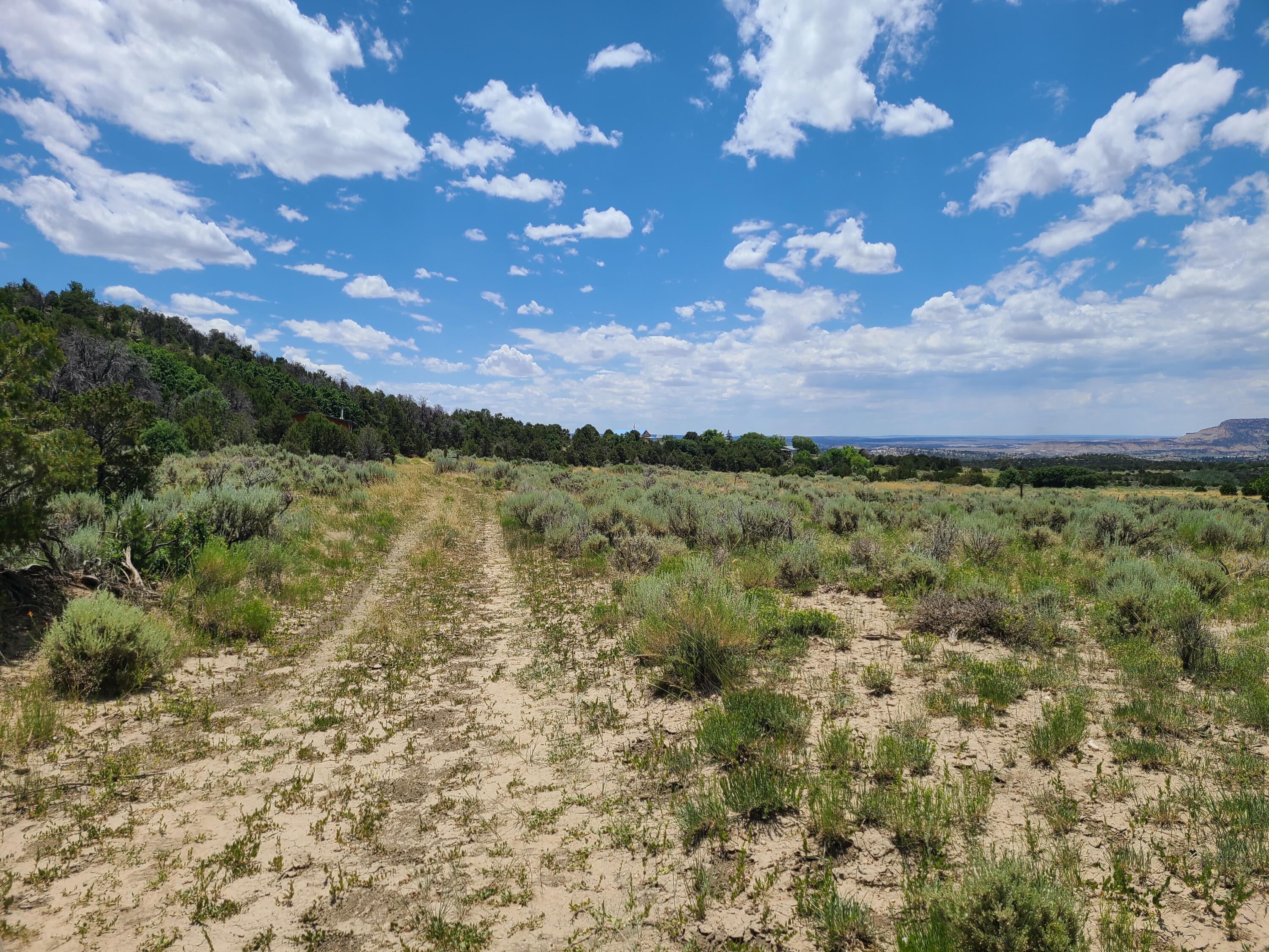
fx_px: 953
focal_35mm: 26
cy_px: 476
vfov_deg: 53.1
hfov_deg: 67.3
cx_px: 634
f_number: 1.8
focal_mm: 5.4
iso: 40
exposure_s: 1/4098
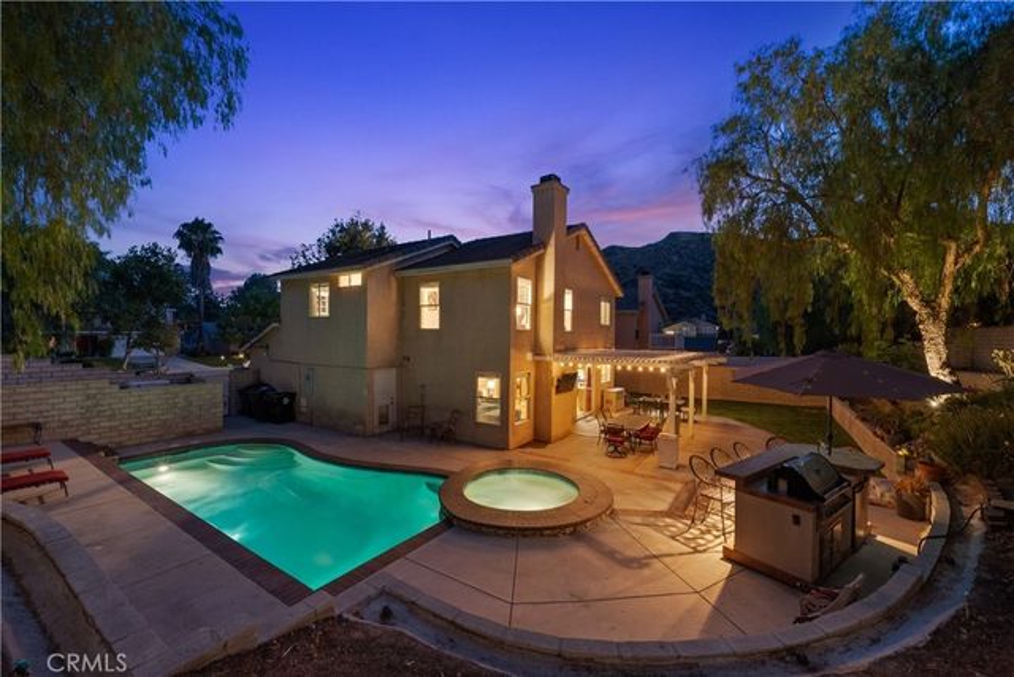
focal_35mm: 14
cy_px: 338
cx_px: 507
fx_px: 394
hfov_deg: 104.2
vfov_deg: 81.2
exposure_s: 25
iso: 100
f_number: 9
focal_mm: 14
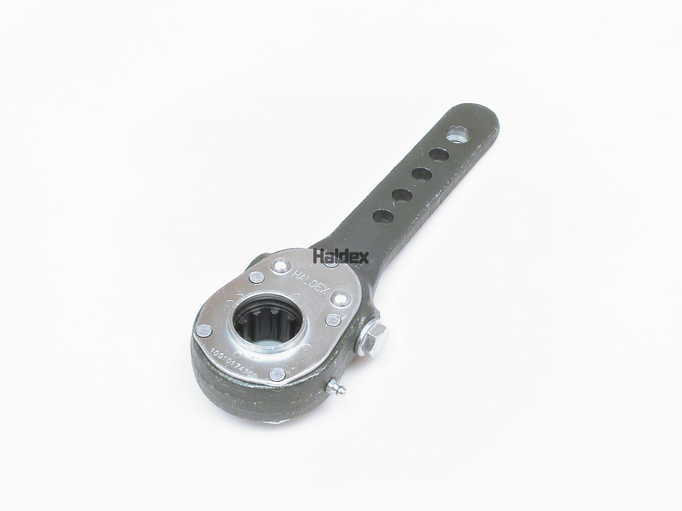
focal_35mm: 55
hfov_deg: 34.9
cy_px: 256
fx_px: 1084
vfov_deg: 26.6
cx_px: 341
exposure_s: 1.5
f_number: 6.7
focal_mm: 11.3
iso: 100
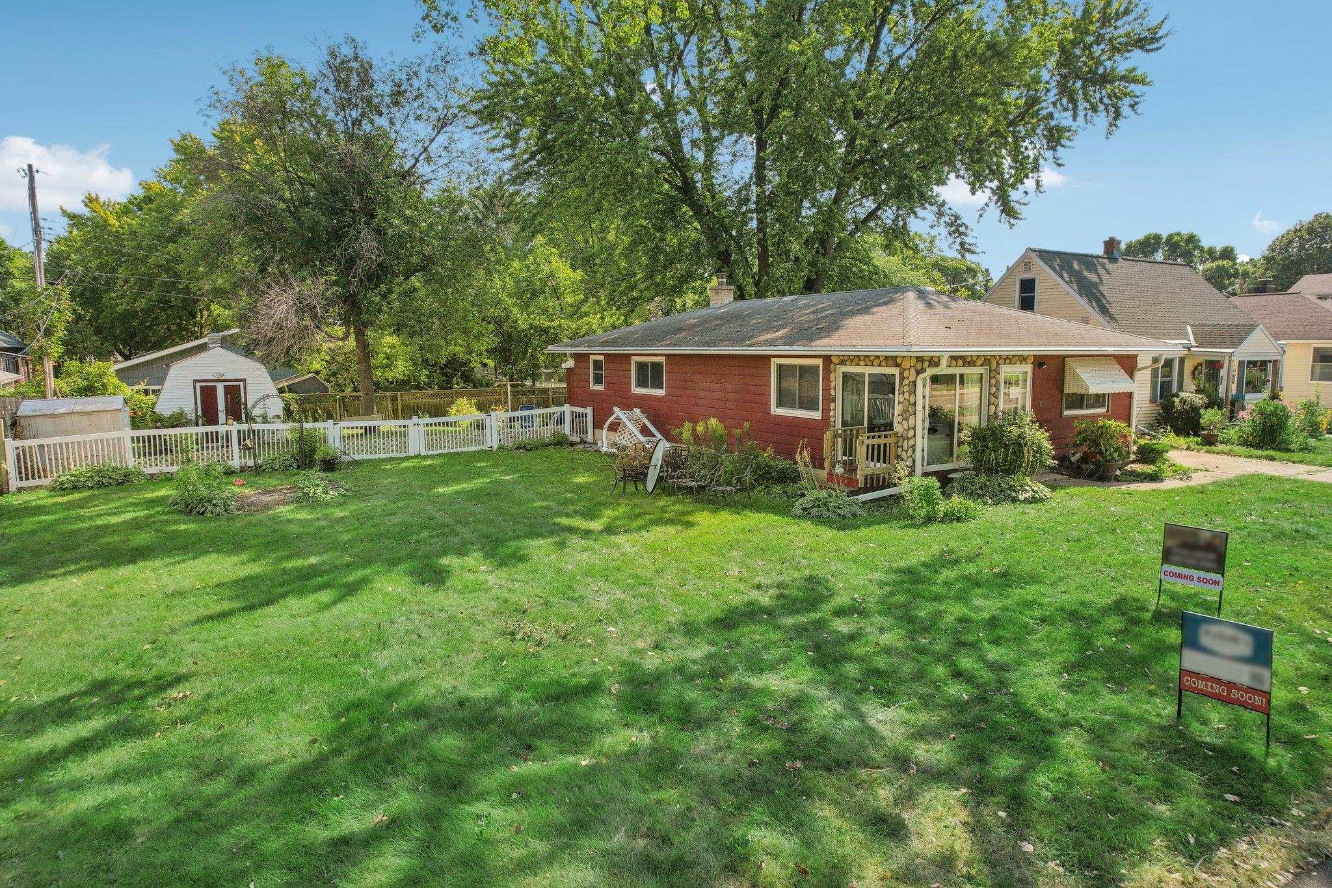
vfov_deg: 57.2
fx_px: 814
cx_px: 666
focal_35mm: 22
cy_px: 444
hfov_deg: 78.6
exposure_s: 1/1250
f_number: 2.8
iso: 100
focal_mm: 8.4
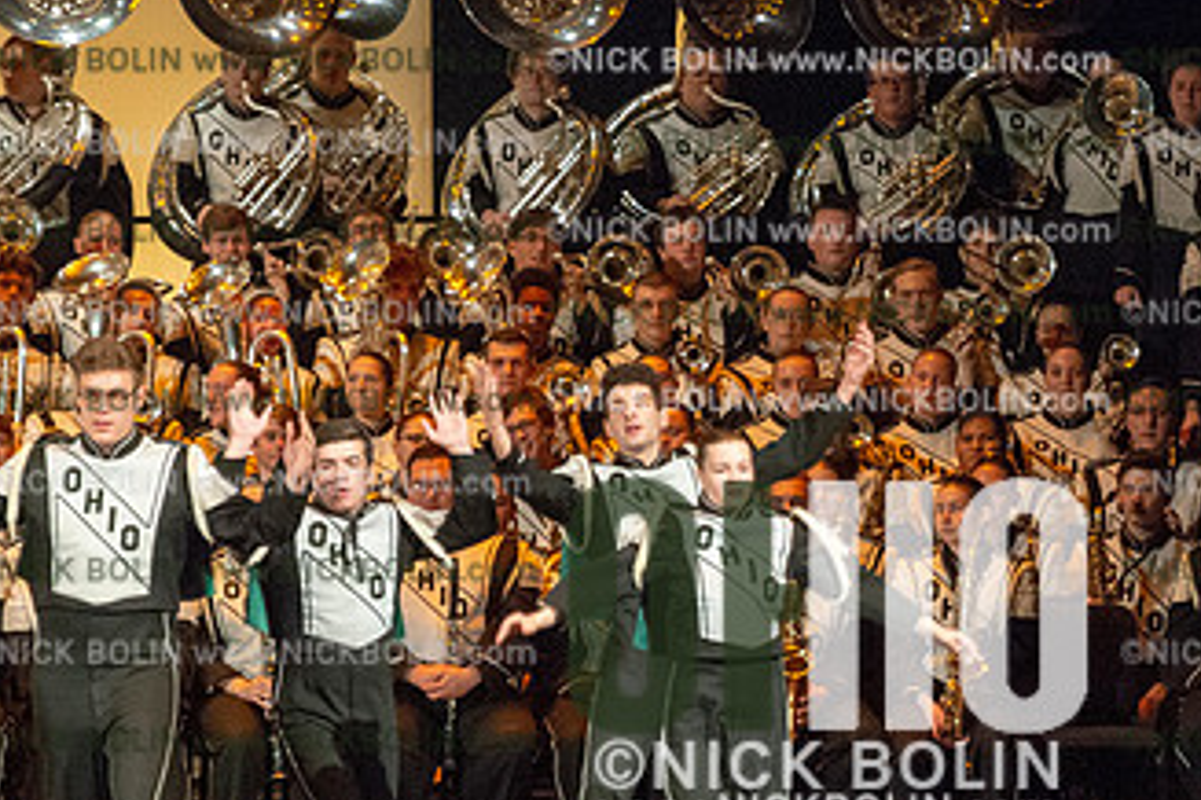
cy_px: 653
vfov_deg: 4.1
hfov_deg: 6.1
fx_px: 11242
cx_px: 826
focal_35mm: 337
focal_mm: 190
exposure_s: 1/320
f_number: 5.6
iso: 8000
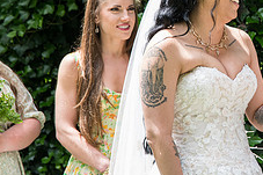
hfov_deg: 11.4
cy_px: 26
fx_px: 1307
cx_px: 269
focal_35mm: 179
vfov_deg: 7.6
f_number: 5
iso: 500
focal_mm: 70
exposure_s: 1/400
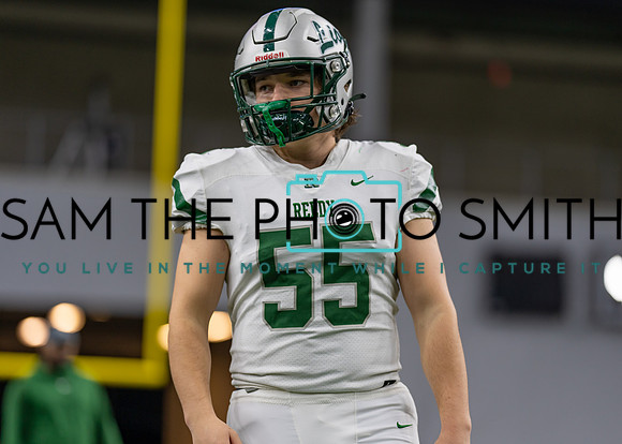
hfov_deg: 14.2
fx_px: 2498
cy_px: 222
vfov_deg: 10.2
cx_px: 311
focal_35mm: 141
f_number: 1.8
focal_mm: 135
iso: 400
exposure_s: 1/500
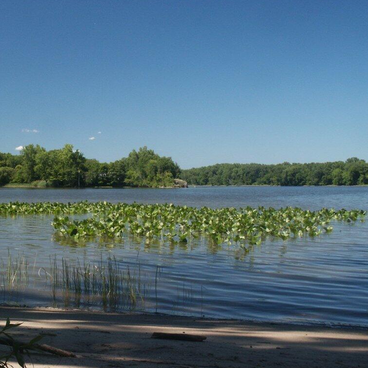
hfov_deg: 31.5
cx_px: 132
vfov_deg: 31.6
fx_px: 649
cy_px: 182
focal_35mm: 54
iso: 100
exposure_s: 1/90
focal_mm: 9.41
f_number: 8
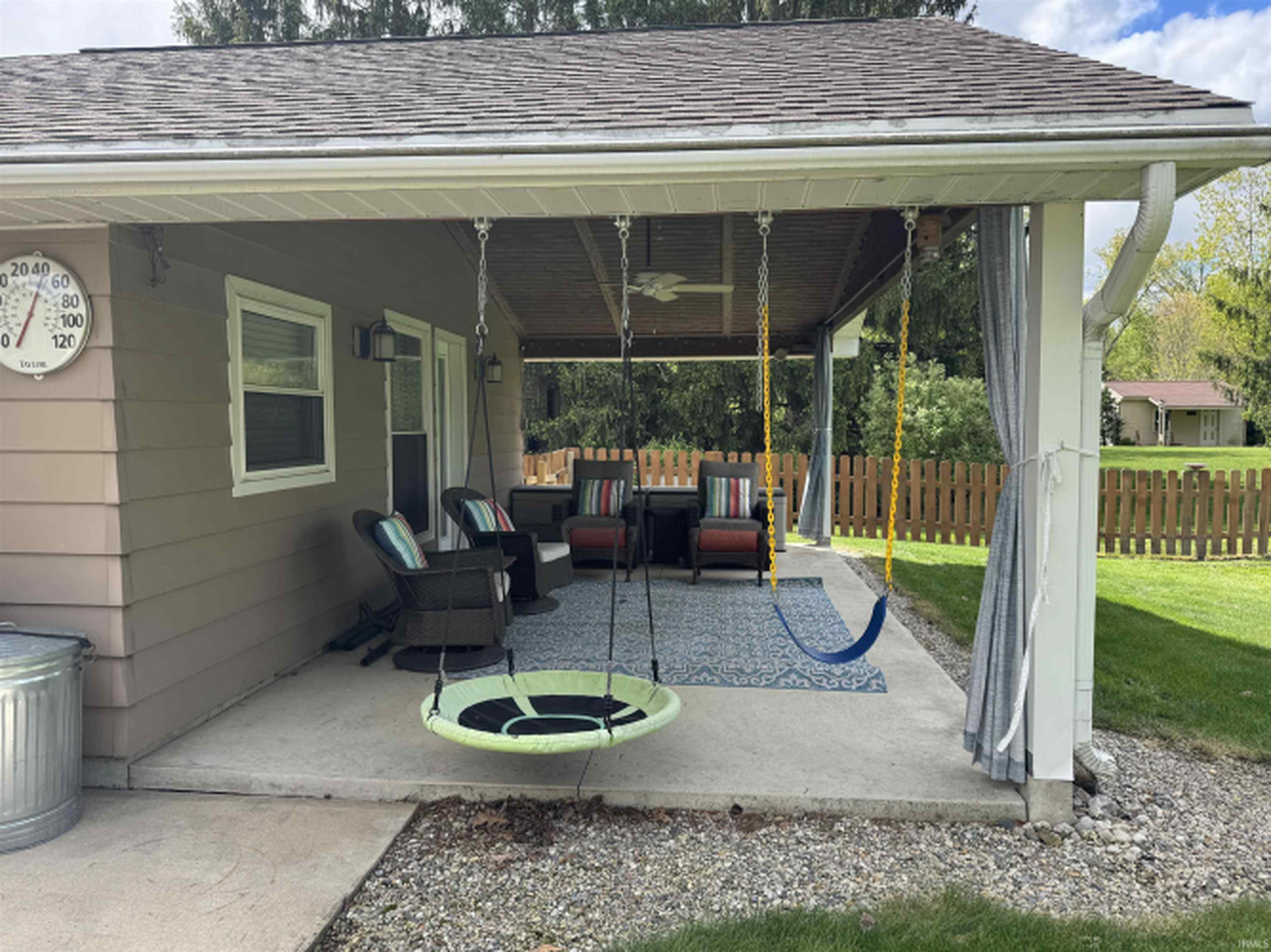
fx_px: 881
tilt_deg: -3.7
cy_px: 476
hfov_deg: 71.6
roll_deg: +0.3
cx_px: 636
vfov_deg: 56.8
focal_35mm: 24
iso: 80
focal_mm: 6.76
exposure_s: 1/1560
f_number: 1.78
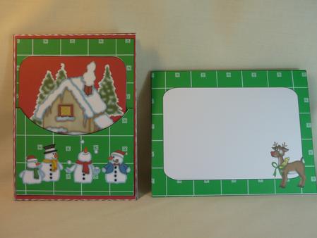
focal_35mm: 32
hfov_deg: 56.8
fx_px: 293
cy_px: 119
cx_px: 158
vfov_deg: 44.3
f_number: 3.5
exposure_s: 1/100
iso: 100
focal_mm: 5.3
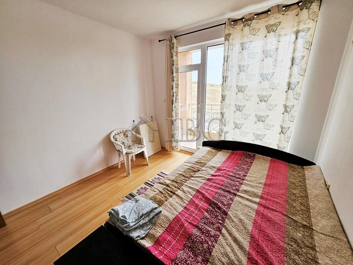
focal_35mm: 13
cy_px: 132
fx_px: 133
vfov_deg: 89.9
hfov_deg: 106.2
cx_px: 176
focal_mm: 1.7
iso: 40
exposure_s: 1/100
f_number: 2.2
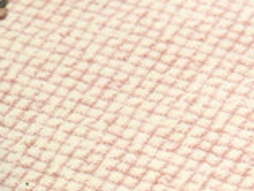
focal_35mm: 198
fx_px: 1454
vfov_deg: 7.5
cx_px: -104
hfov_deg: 9.7
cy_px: 176
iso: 5000
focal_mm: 60
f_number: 4.5
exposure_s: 1/100
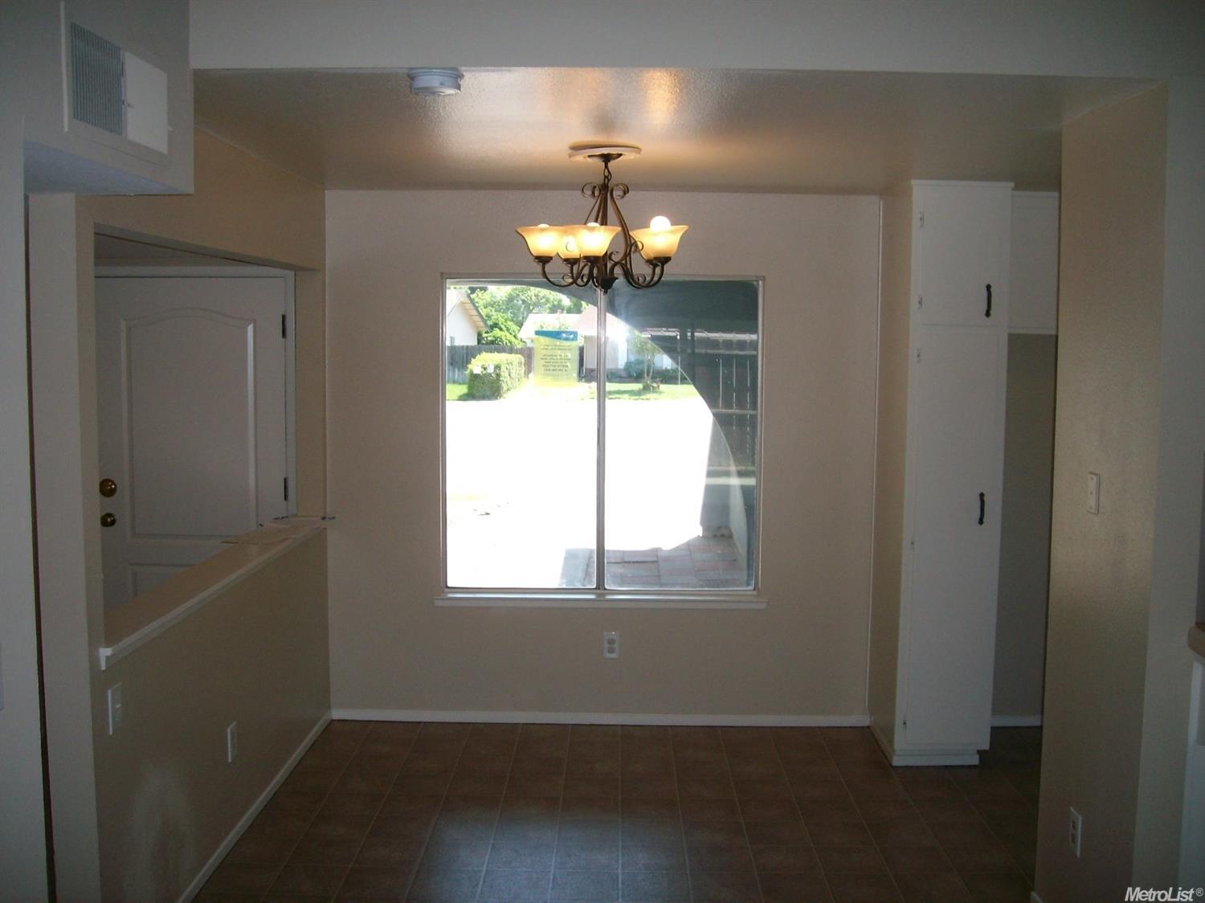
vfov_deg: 40.7
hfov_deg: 52.6
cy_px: 452
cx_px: 602
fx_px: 1218
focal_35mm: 35
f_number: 2.8
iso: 80
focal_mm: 5.8
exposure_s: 1/178
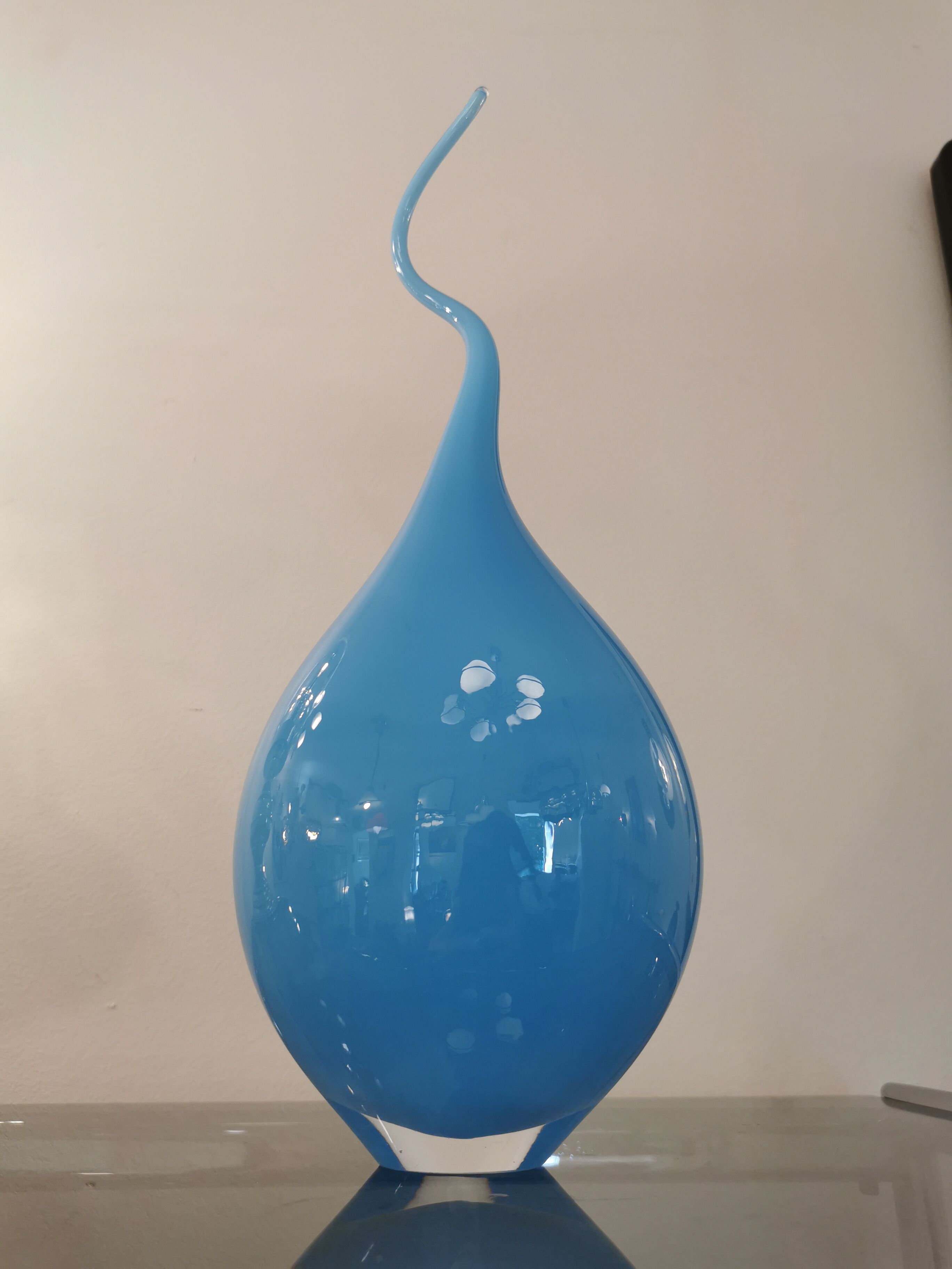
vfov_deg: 65.3
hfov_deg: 51.4
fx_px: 990
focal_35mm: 27
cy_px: 634
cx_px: 476
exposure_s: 1/100
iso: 80
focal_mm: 5.58
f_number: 1.8
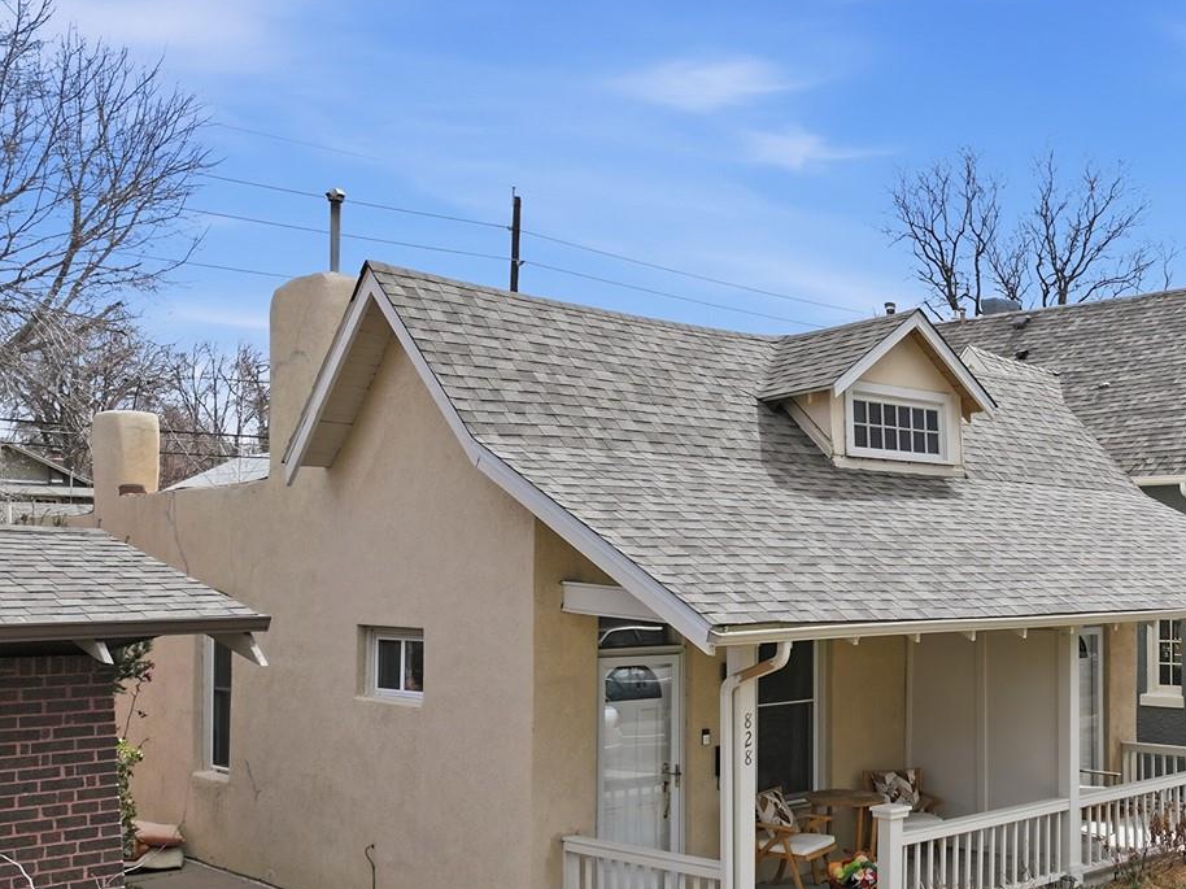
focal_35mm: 42
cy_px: 561
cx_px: 997
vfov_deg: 34.1
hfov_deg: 42.2
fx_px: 1439
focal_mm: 12.3
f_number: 2.8
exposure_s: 1/4000
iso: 350
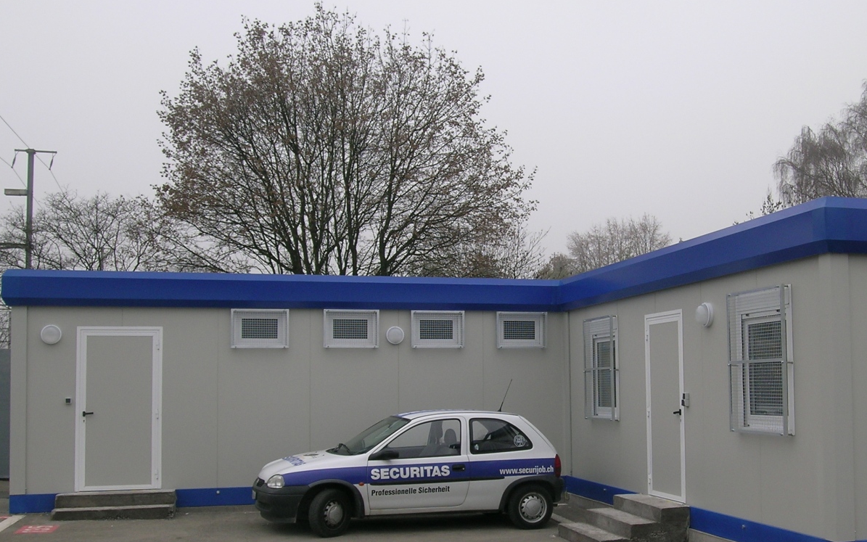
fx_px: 1040
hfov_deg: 44.8
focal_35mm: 44
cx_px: 559
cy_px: 340
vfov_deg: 29.1
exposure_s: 1/126
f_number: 4.6
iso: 50
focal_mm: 6.5
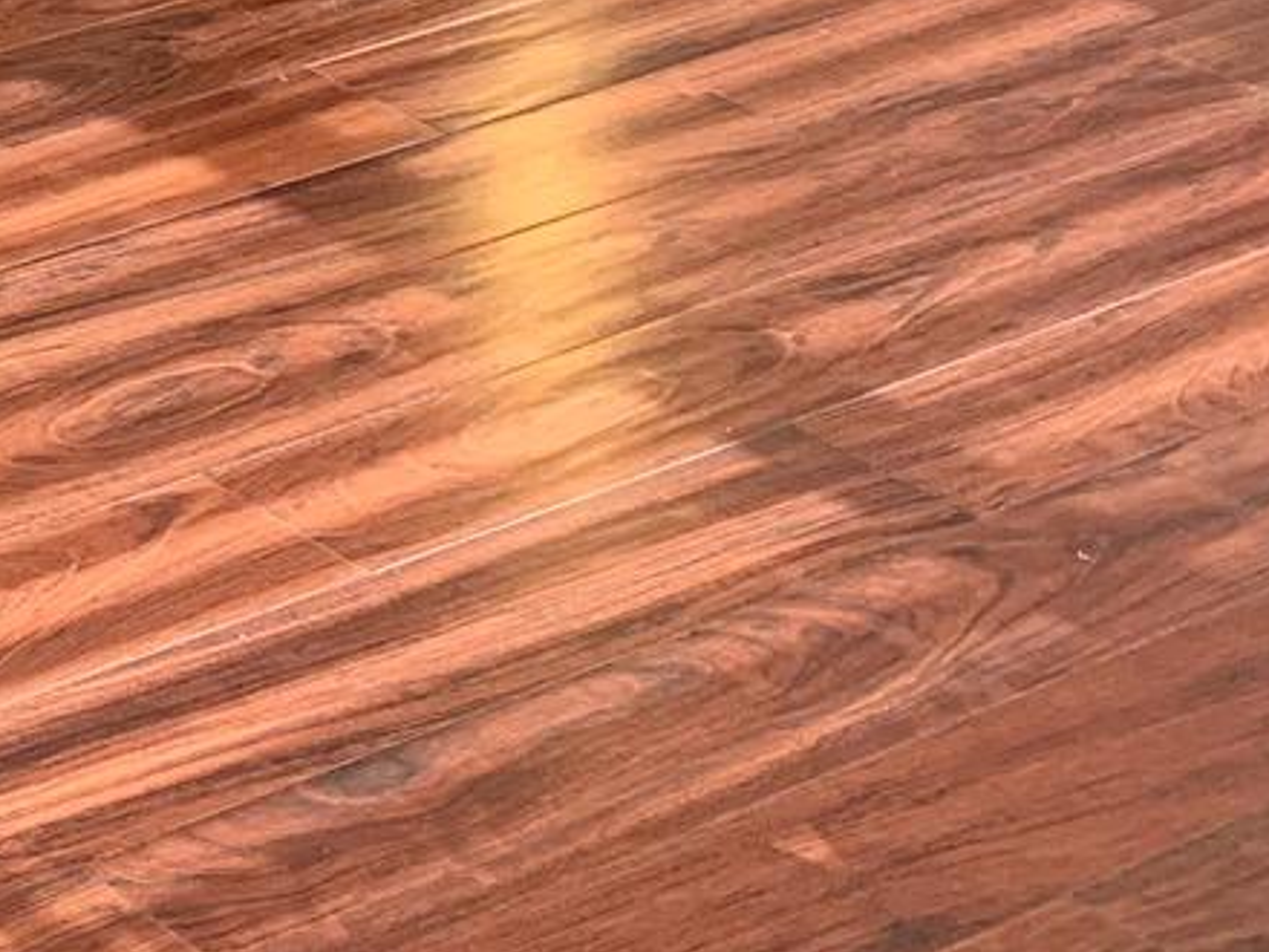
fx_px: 4436
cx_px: -1165
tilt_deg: -11.2
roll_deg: -0.4
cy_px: -1027
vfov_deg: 11.0
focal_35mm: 121
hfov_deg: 14.0
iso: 50
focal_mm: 4.25
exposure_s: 1/121
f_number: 1.8
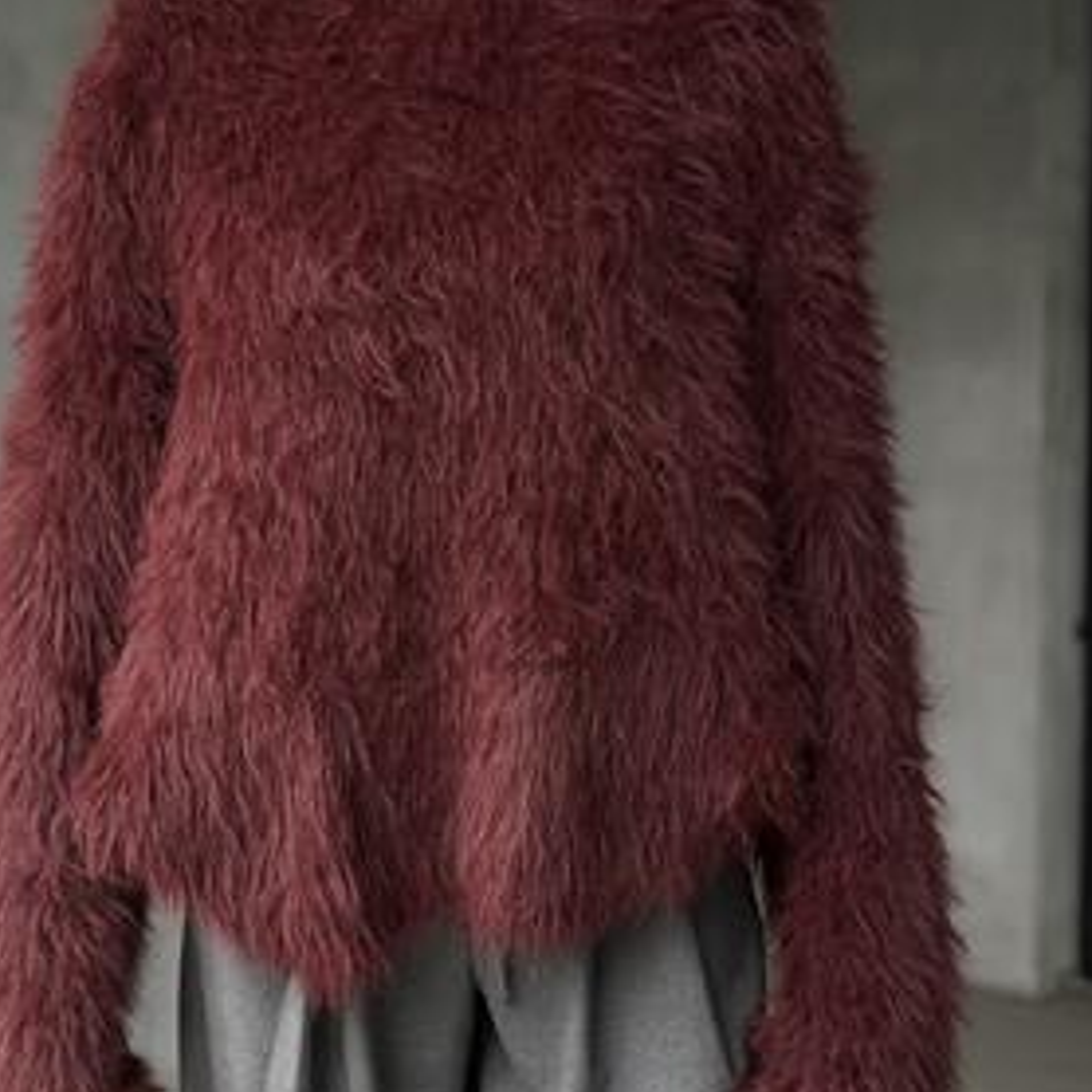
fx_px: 2320
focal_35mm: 65
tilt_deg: -3.4
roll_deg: -0.4
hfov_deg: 26.5
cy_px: 507
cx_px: 479
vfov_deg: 26.5
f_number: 1.78
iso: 1000
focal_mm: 6.86
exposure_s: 1/20
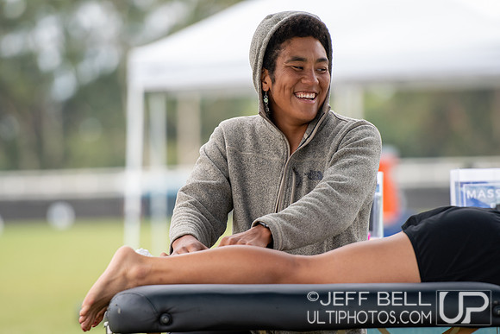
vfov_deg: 4.6
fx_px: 4167
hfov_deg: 6.9
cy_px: 167
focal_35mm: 300
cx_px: 250
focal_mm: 200
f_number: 2.8
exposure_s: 1/500
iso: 400
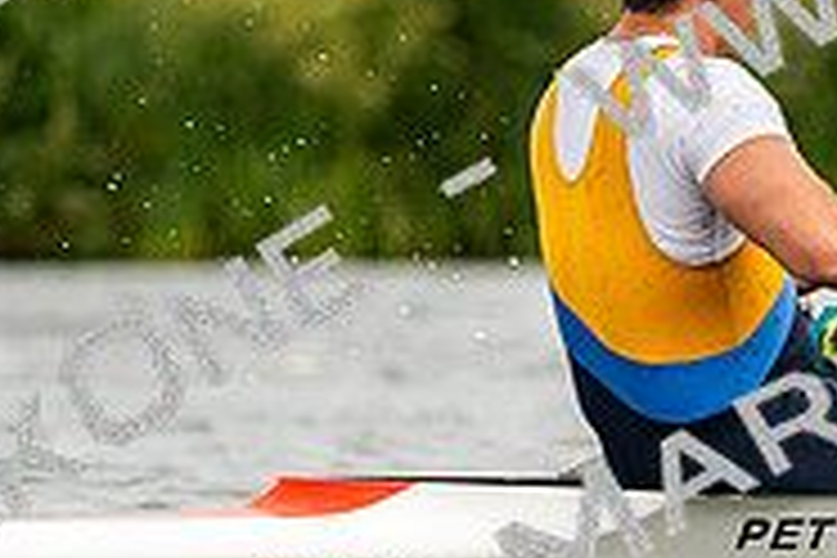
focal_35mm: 1297
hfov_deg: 1.6
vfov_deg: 1.1
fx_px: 30153
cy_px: 155
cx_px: 1125
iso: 400
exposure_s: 1/2000
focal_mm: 415
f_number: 6.3
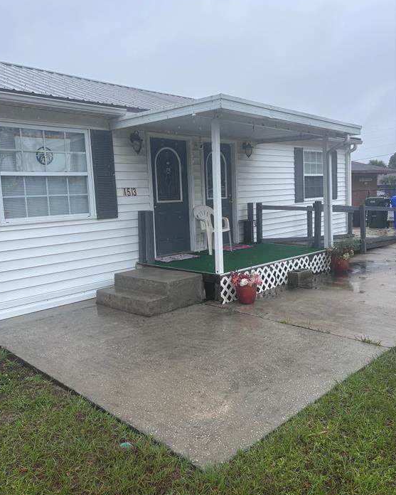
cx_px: 195
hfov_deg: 51.5
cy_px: 233
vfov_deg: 62.2
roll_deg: +2.7
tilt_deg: -7.5
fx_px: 410
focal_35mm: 28
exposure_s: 1/1328
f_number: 1.6
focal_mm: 5.96
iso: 50
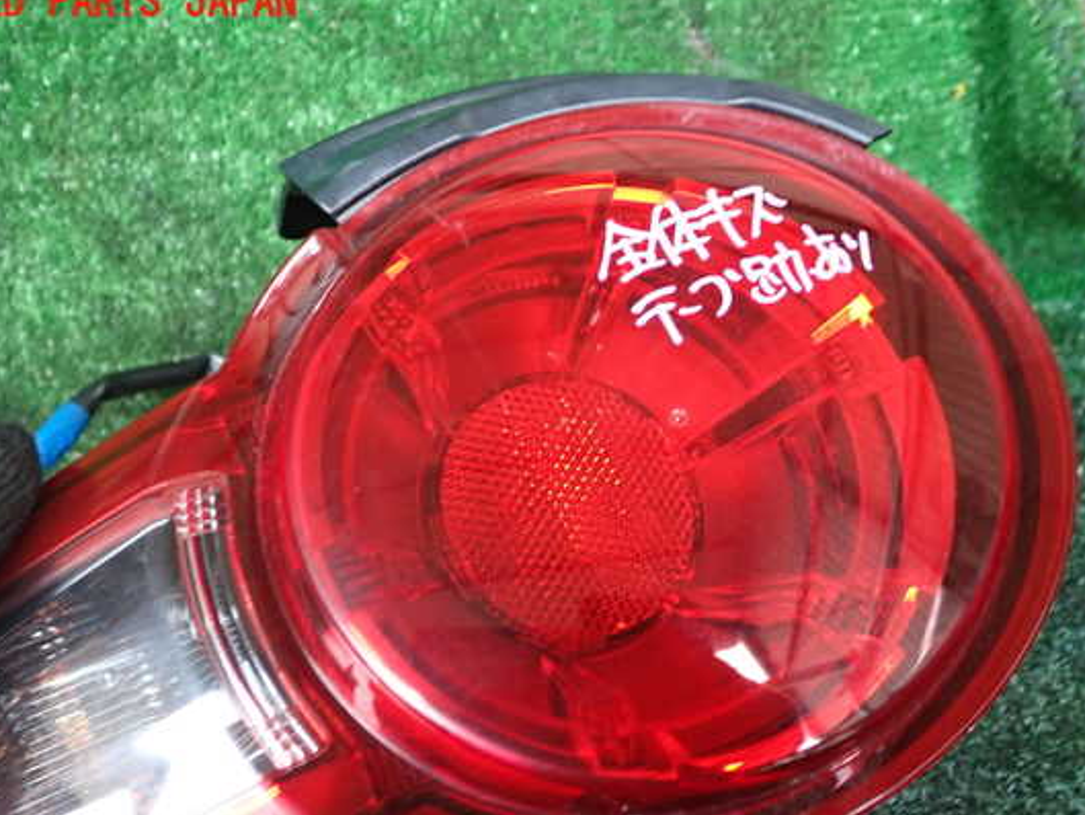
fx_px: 1066
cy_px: 439
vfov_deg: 41.8
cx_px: 539
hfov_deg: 53.9
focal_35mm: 34
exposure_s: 1/30
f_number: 2.3
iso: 320
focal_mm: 5.4
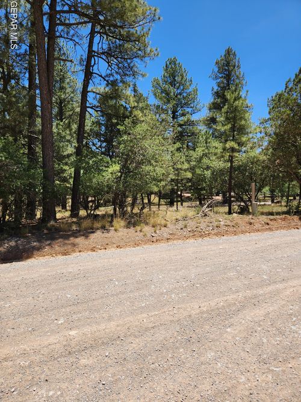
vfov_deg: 73.9
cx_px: 150
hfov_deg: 58.9
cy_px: 201
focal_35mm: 23
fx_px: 267
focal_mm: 5.4
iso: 20
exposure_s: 1/1461
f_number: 1.8
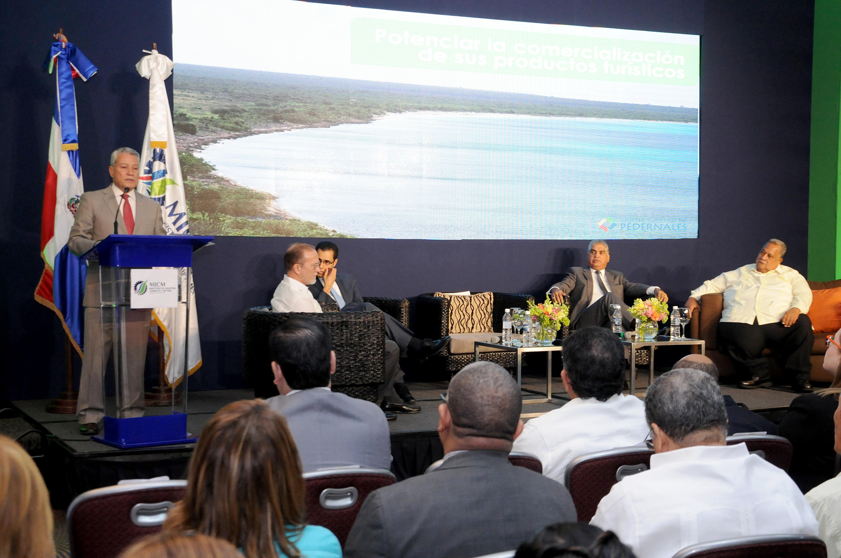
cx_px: 420
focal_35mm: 48
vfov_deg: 28.0
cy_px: 279
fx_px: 1120
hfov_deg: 41.2
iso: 1000
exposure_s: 1/50
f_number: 4.5
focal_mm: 32
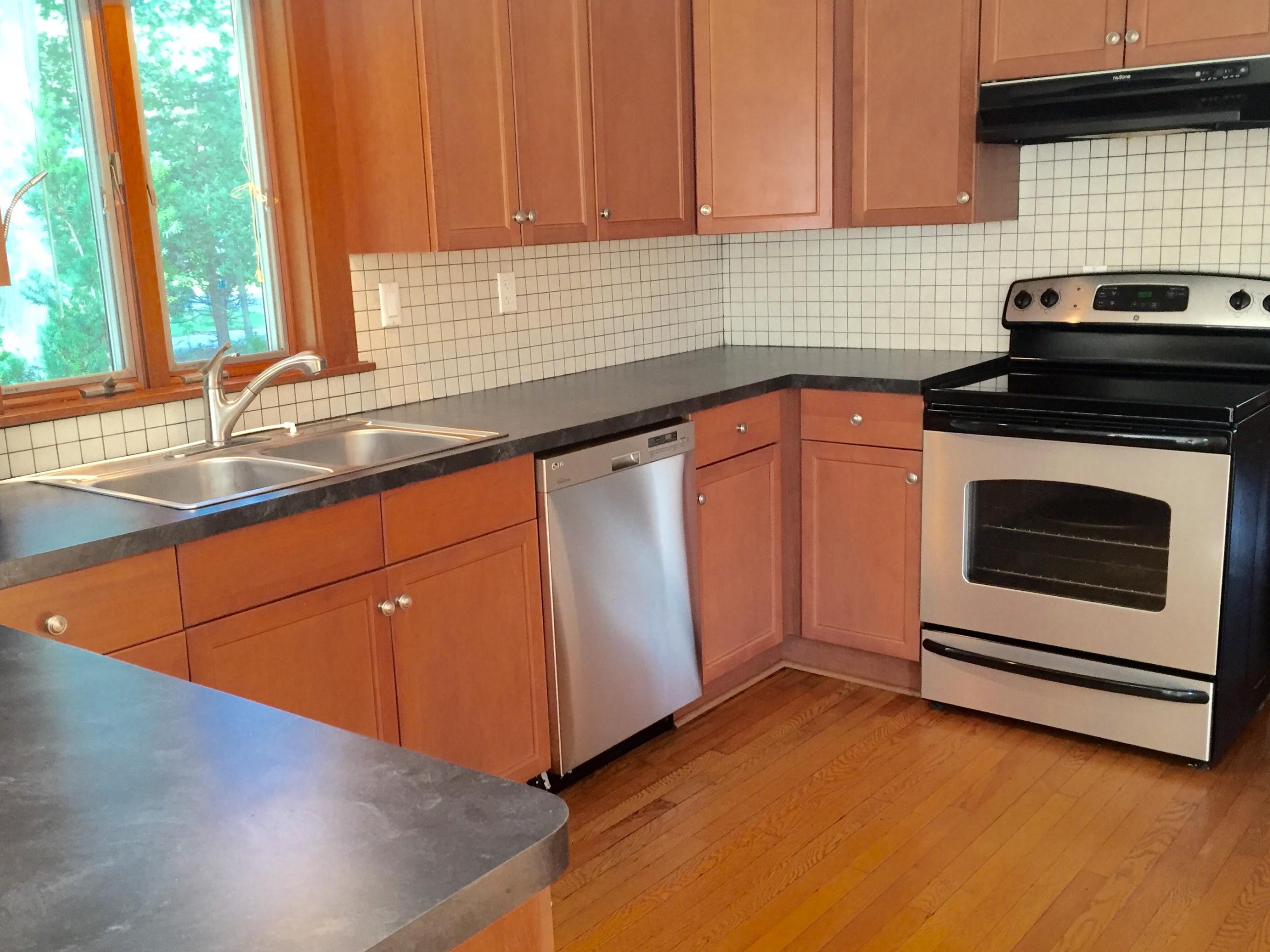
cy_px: 489
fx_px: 1247
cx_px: 600
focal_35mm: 34
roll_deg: +1.6
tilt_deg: -11.5
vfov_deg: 41.8
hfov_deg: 53.9
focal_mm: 4.15
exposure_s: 1/30
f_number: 2.2
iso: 100
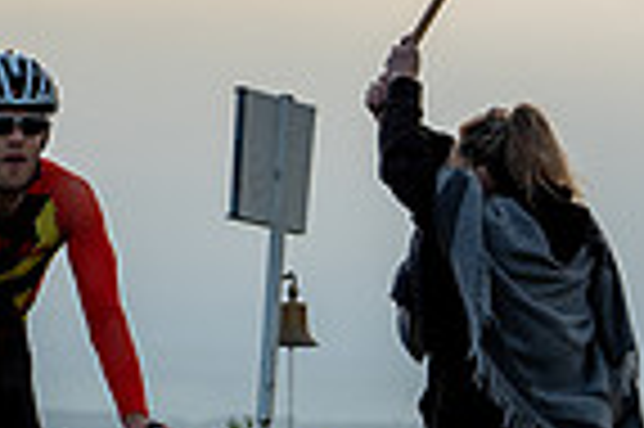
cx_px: 36
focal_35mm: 350
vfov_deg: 3.9
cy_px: 74
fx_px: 6254
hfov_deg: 5.9
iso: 400
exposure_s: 1/1250
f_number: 4.5
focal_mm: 86
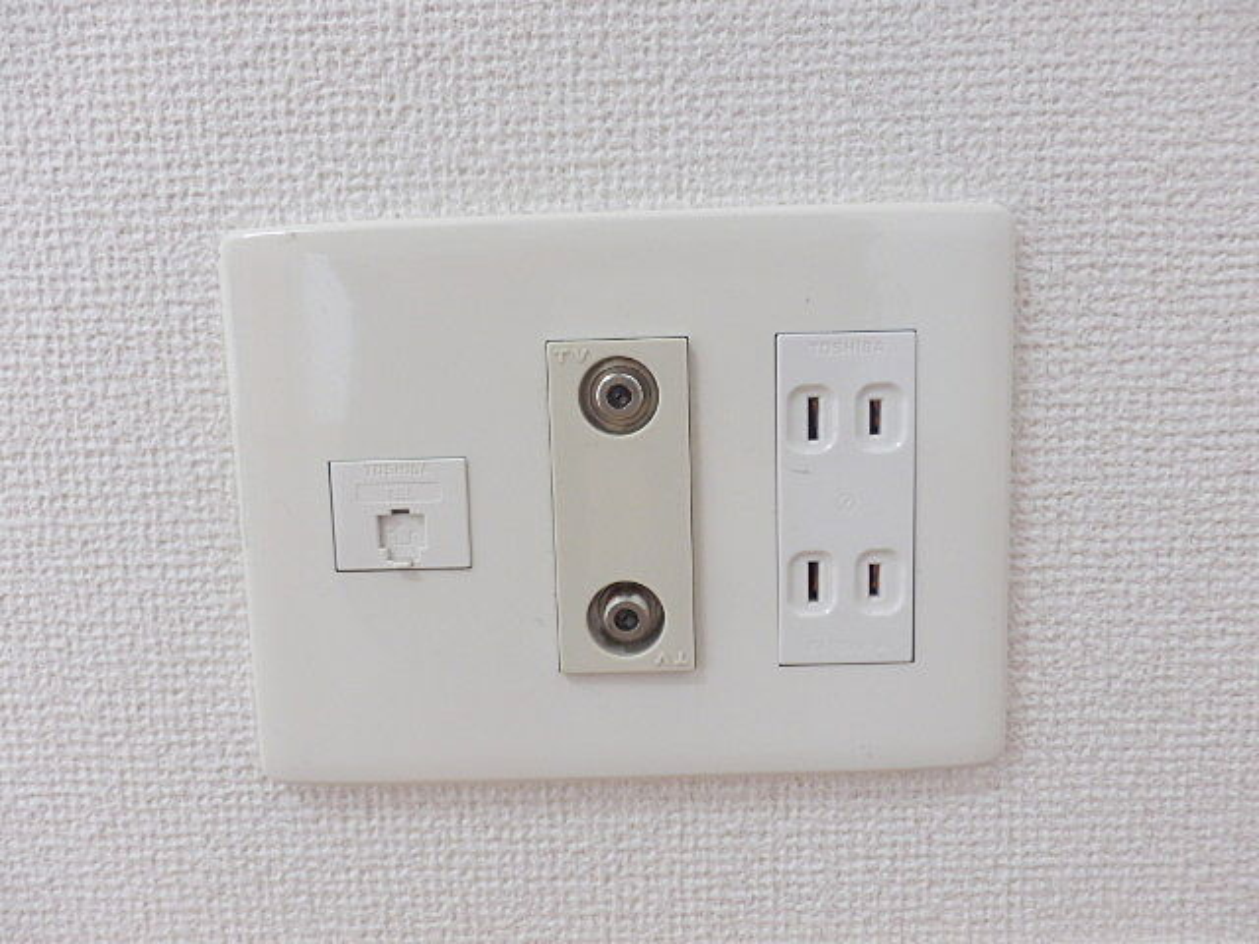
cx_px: 630
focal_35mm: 27
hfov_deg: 65.3
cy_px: 472
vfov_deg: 51.4
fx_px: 982
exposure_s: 1/30
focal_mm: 4.8
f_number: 3.3
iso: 320
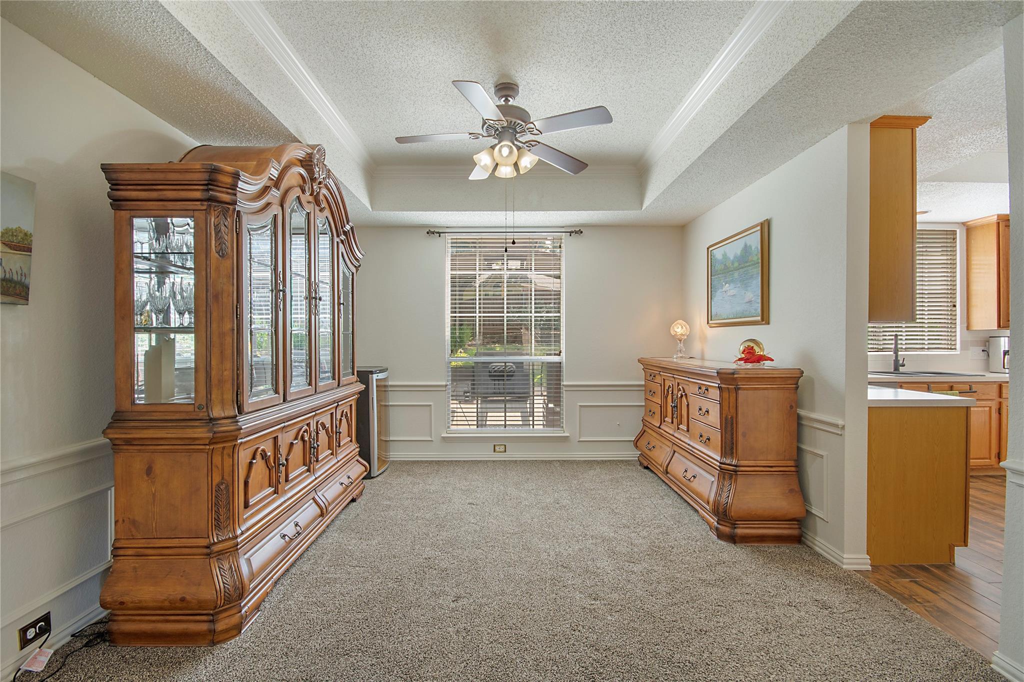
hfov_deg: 100.4
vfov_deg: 77.3
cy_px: 341
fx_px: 427
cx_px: 512
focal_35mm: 15
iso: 100
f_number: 8
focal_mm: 10
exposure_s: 1/25
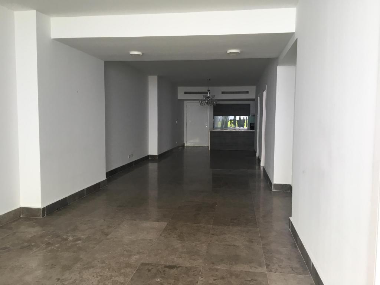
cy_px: 142
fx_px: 318
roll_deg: -1.2
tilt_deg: -3.5
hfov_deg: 61.7
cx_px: 190
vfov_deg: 48.2
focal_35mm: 29
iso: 25
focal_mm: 4.15
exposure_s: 1/30
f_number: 2.2
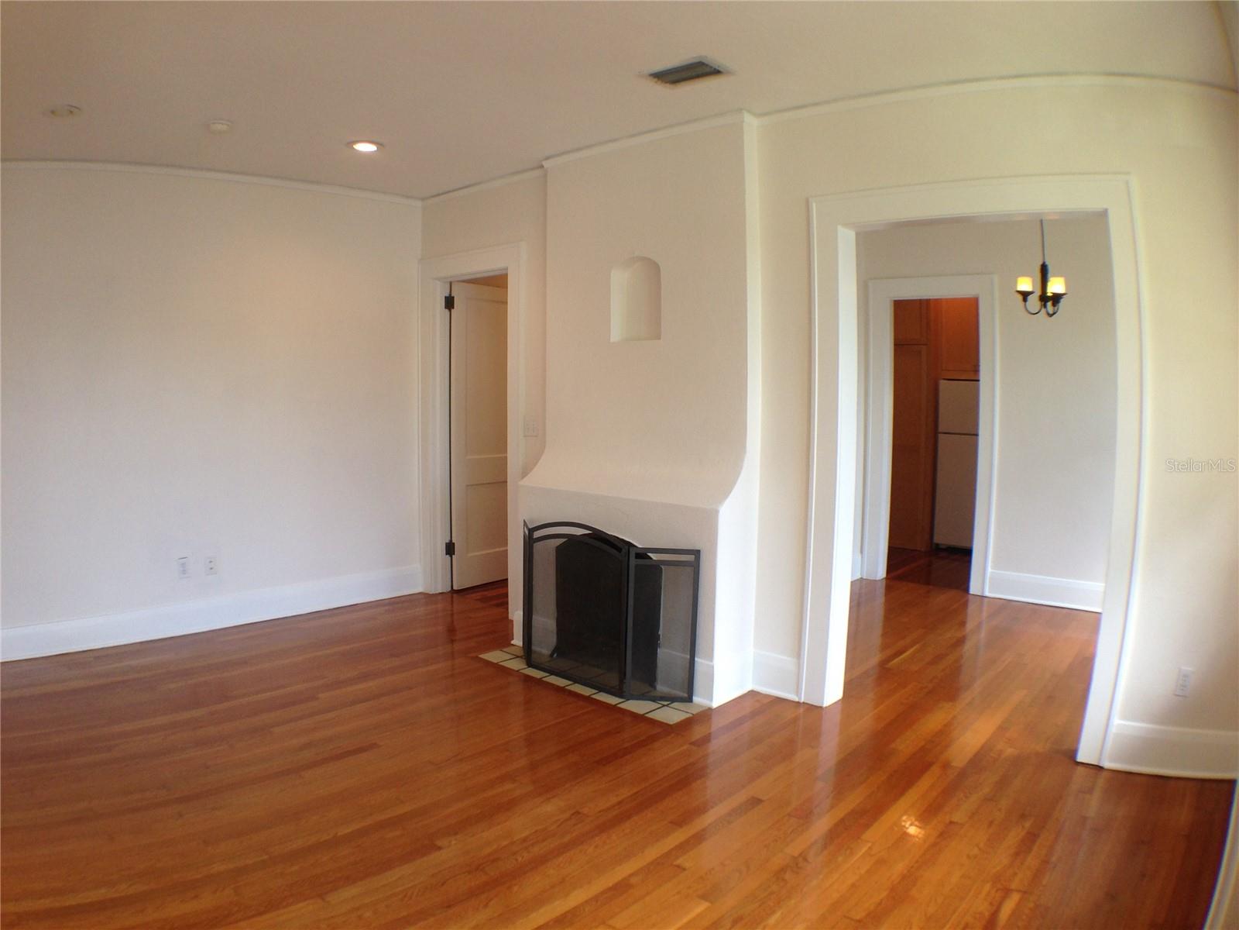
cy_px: 465
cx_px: 620
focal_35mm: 33
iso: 50
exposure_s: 1/40
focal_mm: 4.12
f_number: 2.4
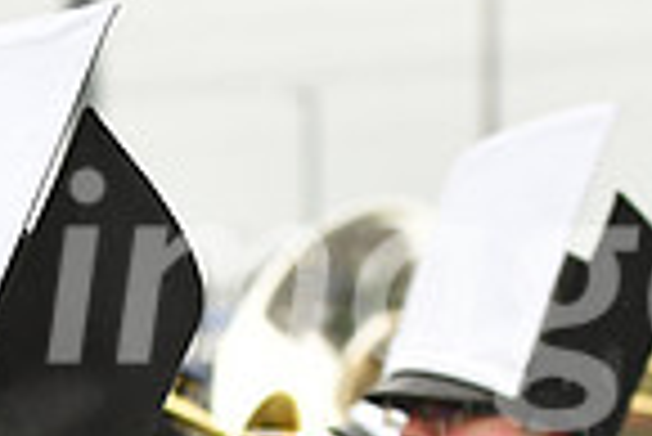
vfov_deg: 3.3
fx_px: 7596
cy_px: 739
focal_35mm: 419
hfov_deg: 4.9
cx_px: -162
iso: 800
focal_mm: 70
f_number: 4
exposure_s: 1/500
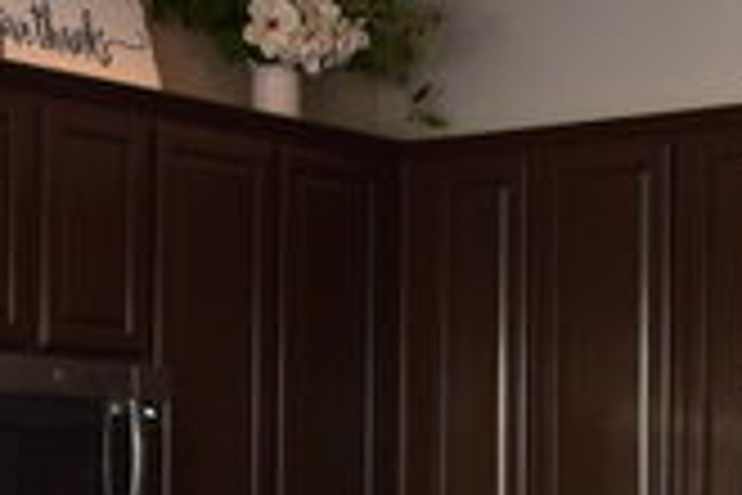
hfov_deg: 16.6
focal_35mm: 123
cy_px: 693
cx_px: 229
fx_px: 2535
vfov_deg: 10.8
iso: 1600
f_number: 7.1
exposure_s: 1/60
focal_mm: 18
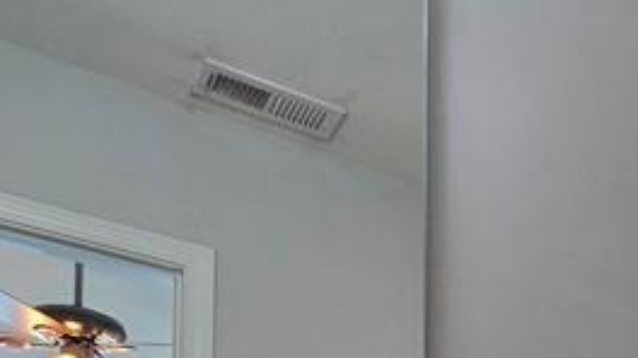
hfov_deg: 29.6
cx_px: 848
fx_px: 930
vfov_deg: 16.9
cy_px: 694
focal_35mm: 55
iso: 125
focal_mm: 2.2
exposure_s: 1/60
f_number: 2.2
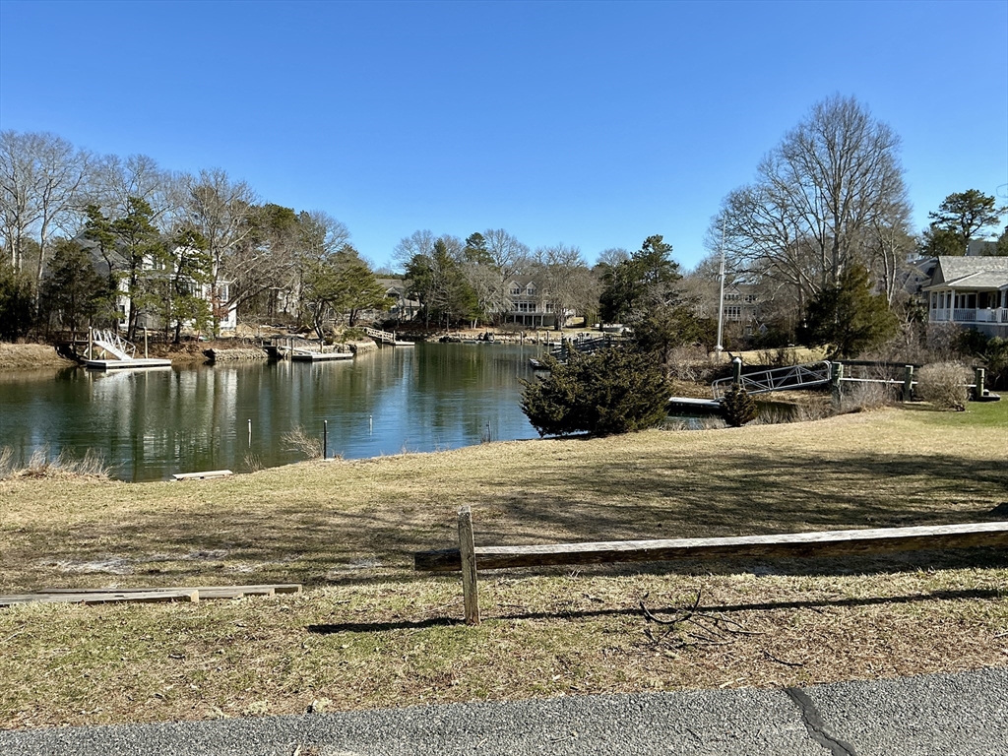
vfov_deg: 49.7
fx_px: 815
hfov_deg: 63.4
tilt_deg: -4.2
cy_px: 378
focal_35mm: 28
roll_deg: +0.9
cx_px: 504
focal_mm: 3
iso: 25
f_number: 1.8
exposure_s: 1/1534
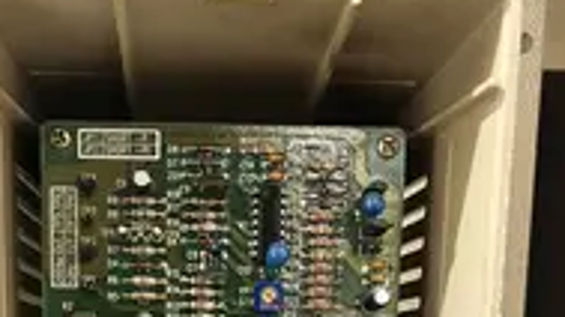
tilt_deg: -8.8
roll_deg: +1.1
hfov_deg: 34.7
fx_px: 898
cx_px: 212
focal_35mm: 60
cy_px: 520
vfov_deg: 17.3
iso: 500
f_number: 1.5
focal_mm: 5.7
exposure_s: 1/40
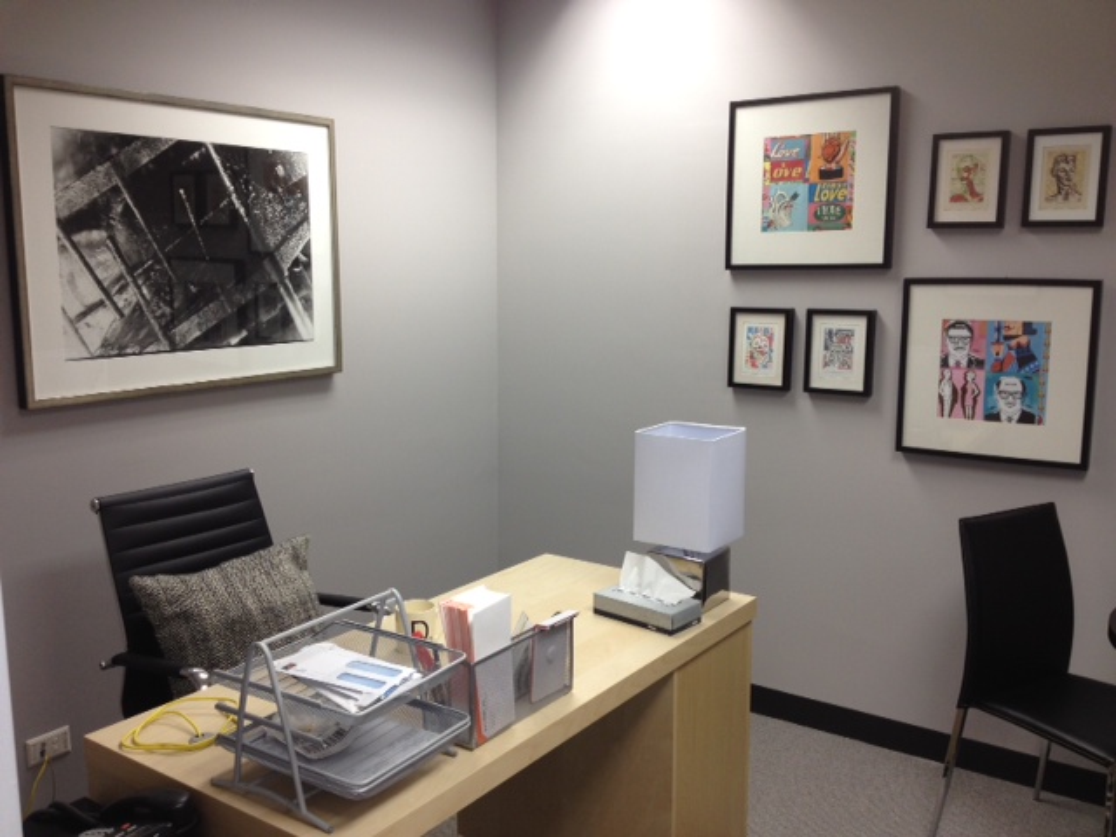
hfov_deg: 52.6
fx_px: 1128
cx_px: 558
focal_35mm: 35
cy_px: 418
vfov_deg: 40.7
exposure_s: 1/30
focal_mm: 4.28
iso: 80
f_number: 2.4
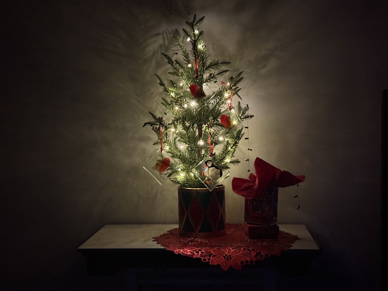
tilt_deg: -3.9
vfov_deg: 30.3
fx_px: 538
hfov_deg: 39.7
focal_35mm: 48
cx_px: 194
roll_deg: -0.5
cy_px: 146
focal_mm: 6.76
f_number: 1.78
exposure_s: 1/20
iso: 640
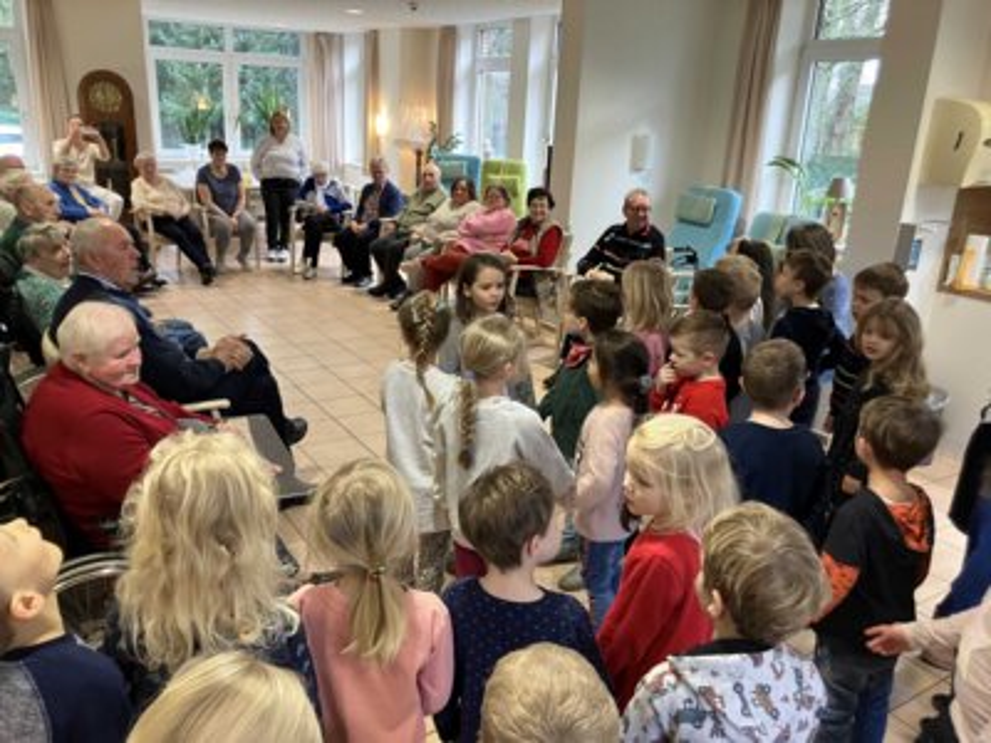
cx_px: 496
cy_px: 372
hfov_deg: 63.4
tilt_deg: -17.0
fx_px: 802
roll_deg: -2.1
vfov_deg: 49.7
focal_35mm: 28
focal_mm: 3.99
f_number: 1.8
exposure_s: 1/50
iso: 160
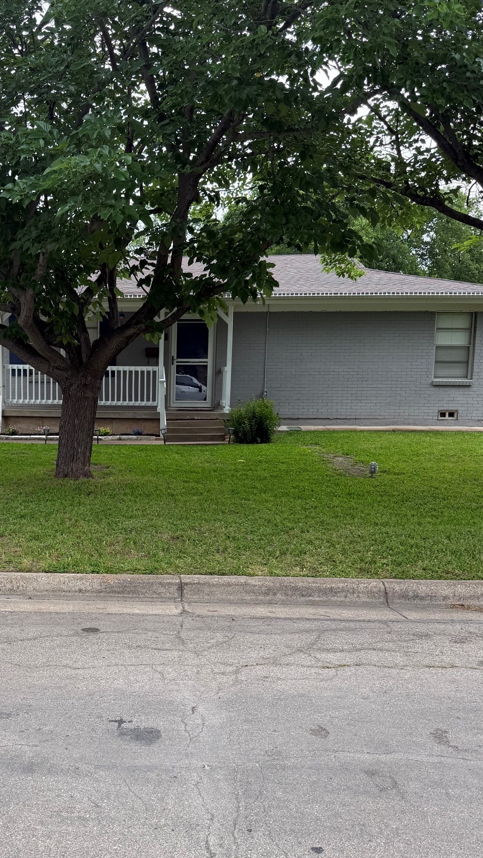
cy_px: 481
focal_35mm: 34
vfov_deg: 57.9
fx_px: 774
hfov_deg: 33.8
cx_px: 107
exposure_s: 1/602
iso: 80
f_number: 1.78
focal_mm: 6.76
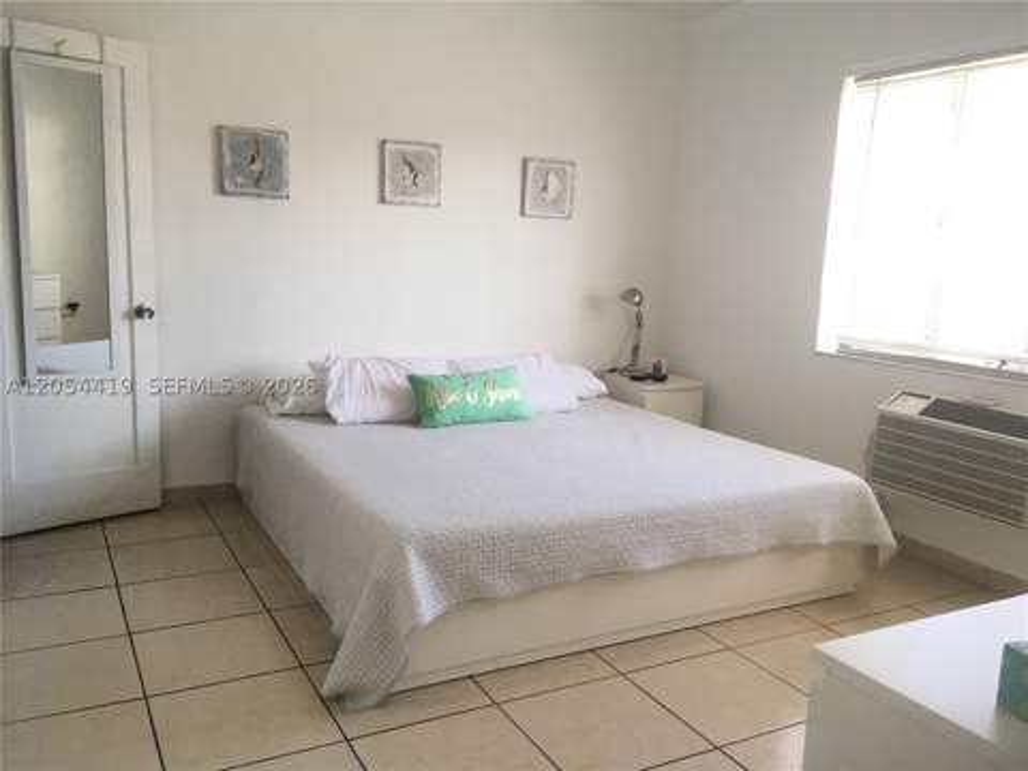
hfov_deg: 61.7
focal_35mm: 29
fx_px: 861
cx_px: 514
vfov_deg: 48.2
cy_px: 386
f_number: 2.2
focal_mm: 4.15
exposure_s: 1/30
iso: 25
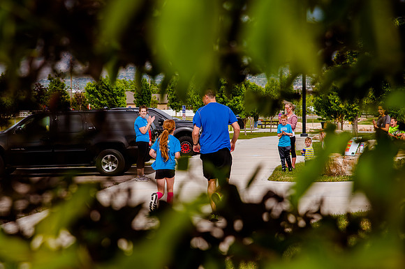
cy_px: 134
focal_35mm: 120
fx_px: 1349
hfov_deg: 17.1
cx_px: 202
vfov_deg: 11.4
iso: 200
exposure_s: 1/500
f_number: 8
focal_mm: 120
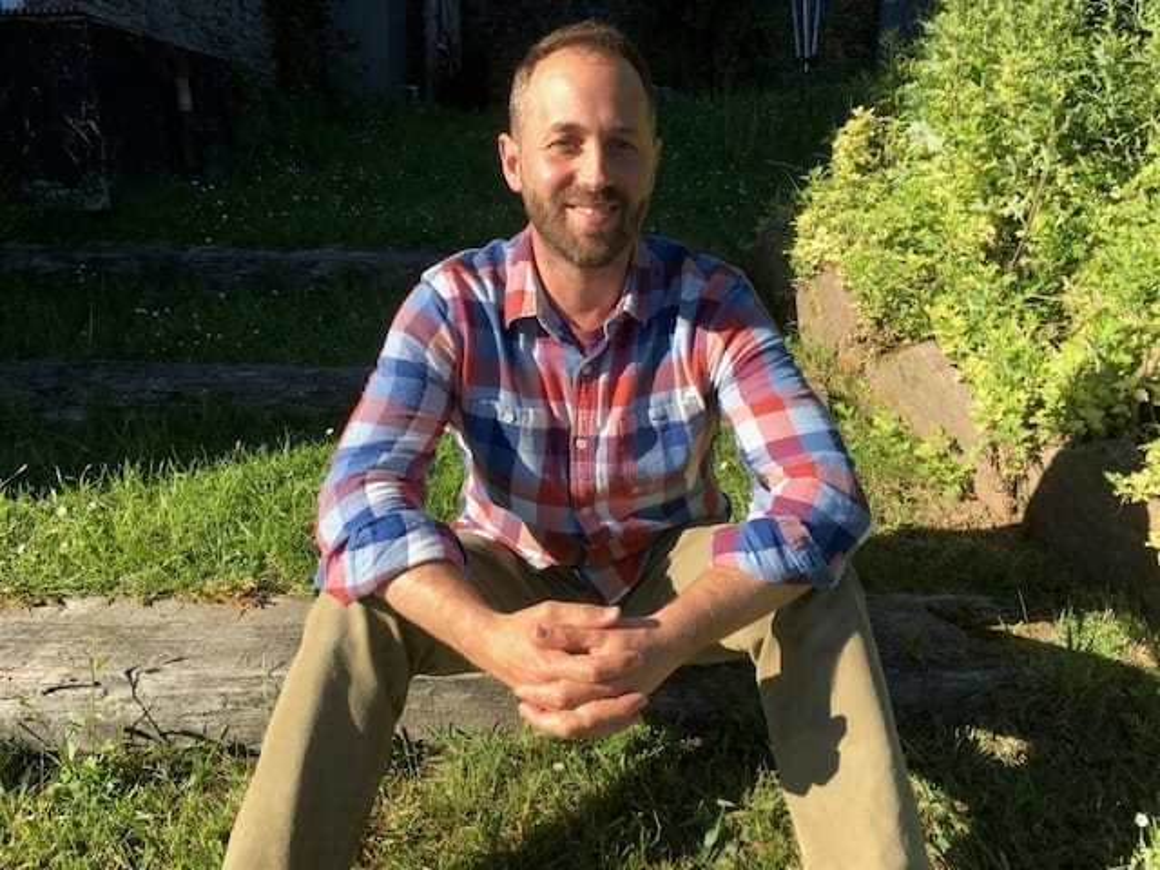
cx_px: 580
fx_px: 972
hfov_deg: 61.7
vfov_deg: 48.2
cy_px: 435
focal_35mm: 29
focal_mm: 4.15
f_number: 2.2
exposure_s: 1/874
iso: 25
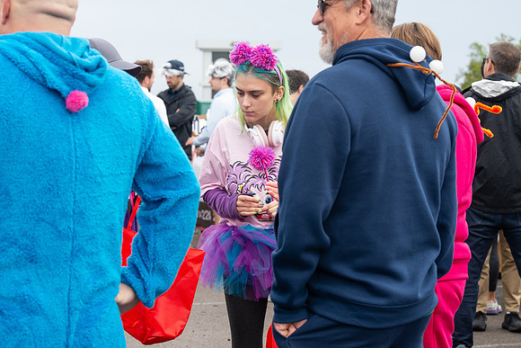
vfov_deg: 11.7
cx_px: 248
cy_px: 165
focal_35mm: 117
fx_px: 1701
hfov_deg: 17.4
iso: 640
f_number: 9
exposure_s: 1/200
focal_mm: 112
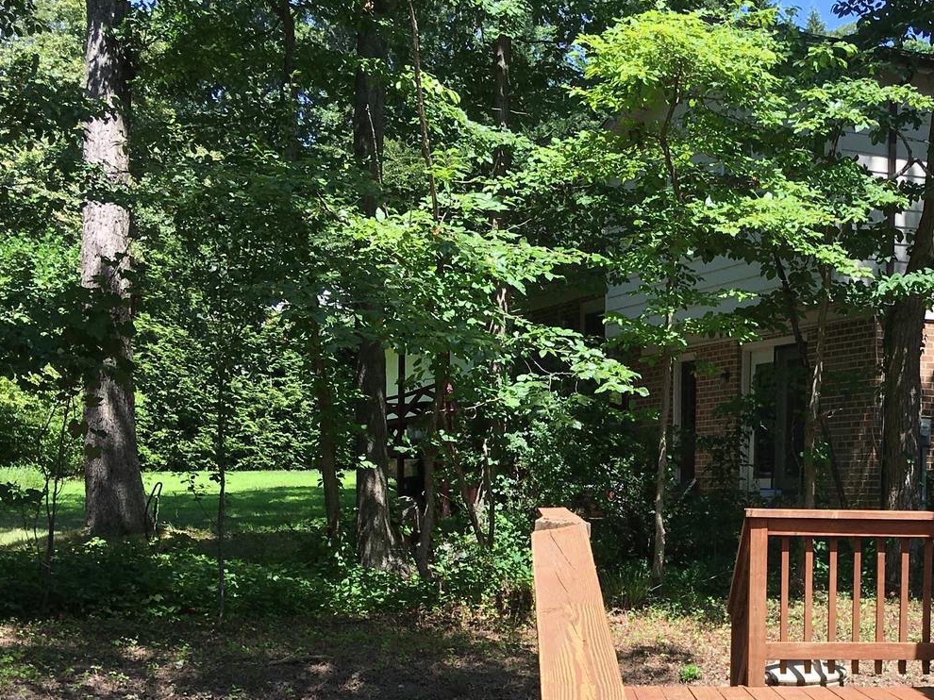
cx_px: 730
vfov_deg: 23.6
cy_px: 669
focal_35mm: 60
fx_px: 1619
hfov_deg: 31.5
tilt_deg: -8.6
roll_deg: -0.2
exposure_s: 1/651
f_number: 2.2
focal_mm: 4.15
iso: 25
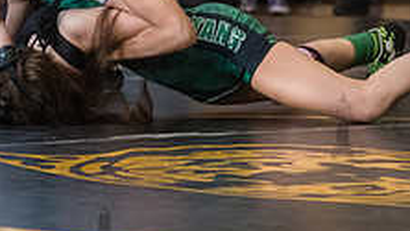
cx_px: 79
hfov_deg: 7.6
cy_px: 55
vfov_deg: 4.3
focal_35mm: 282
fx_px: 3067
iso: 3200
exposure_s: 1/400
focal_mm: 92
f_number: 3.5
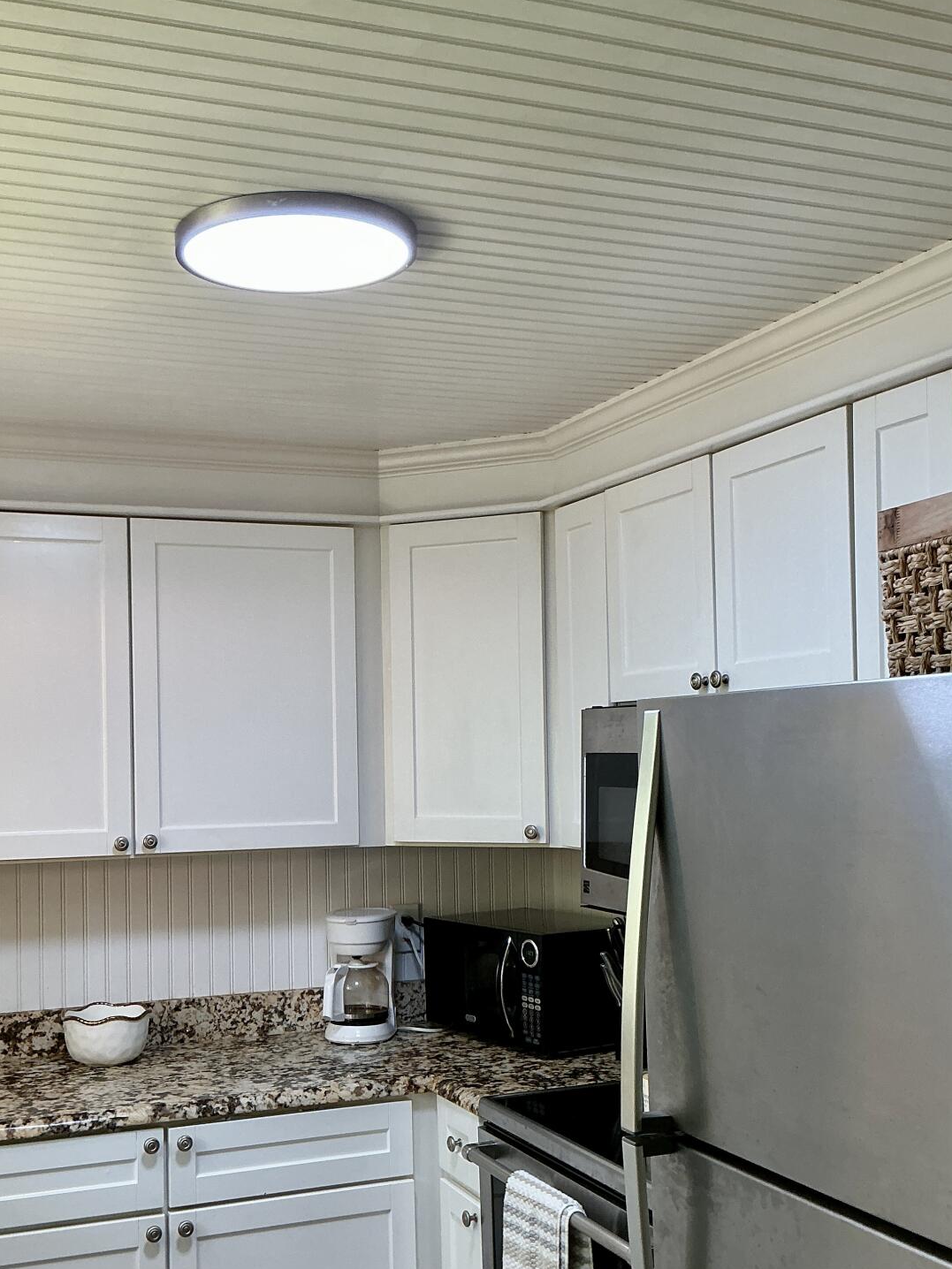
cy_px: 748
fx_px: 1430
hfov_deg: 36.6
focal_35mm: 39
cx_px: 365
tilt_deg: -0.3
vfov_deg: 47.6
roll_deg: +1.3
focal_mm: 3
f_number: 1.8
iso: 50
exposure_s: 1/60
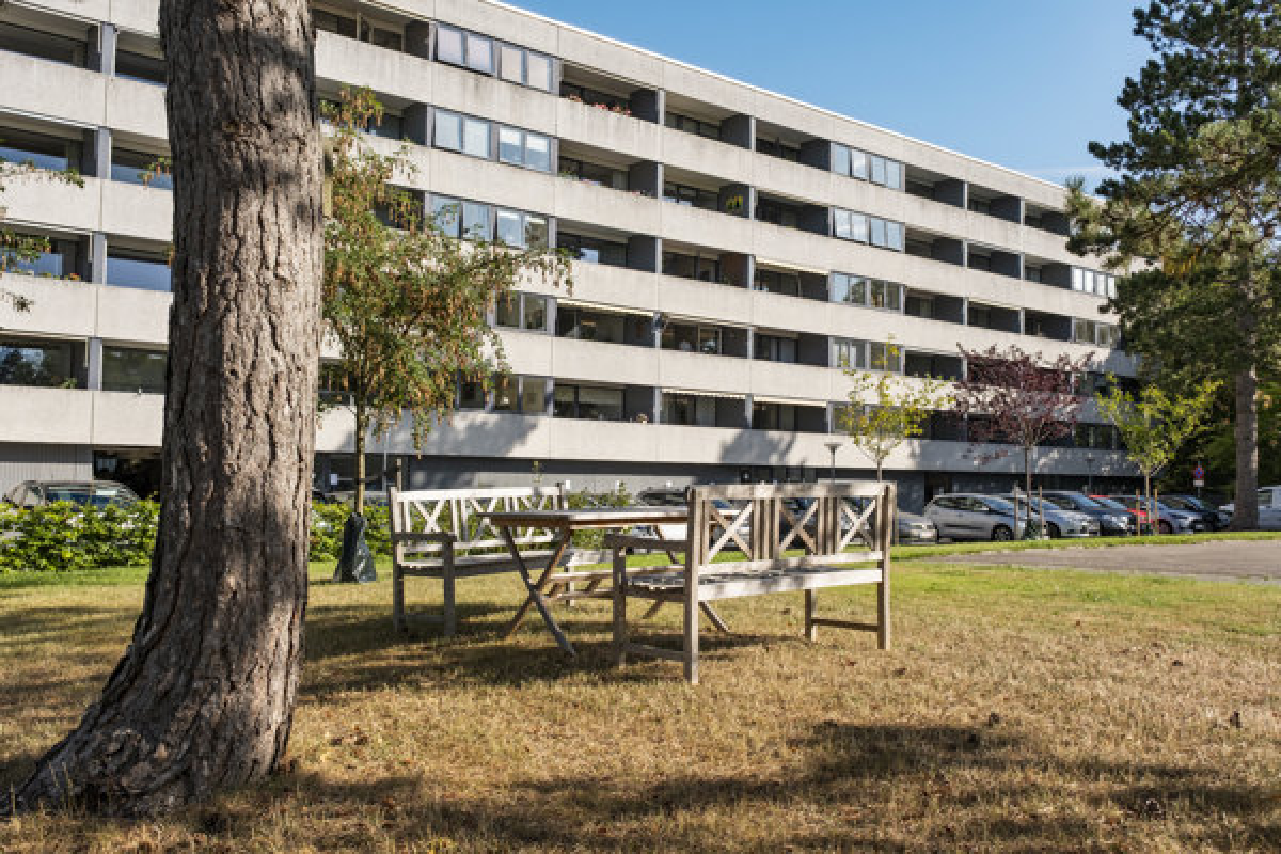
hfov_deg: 63.7
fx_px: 1032
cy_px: 427
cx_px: 640
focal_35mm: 29
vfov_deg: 45.0
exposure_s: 1/800
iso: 200
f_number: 6.4
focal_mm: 19.2
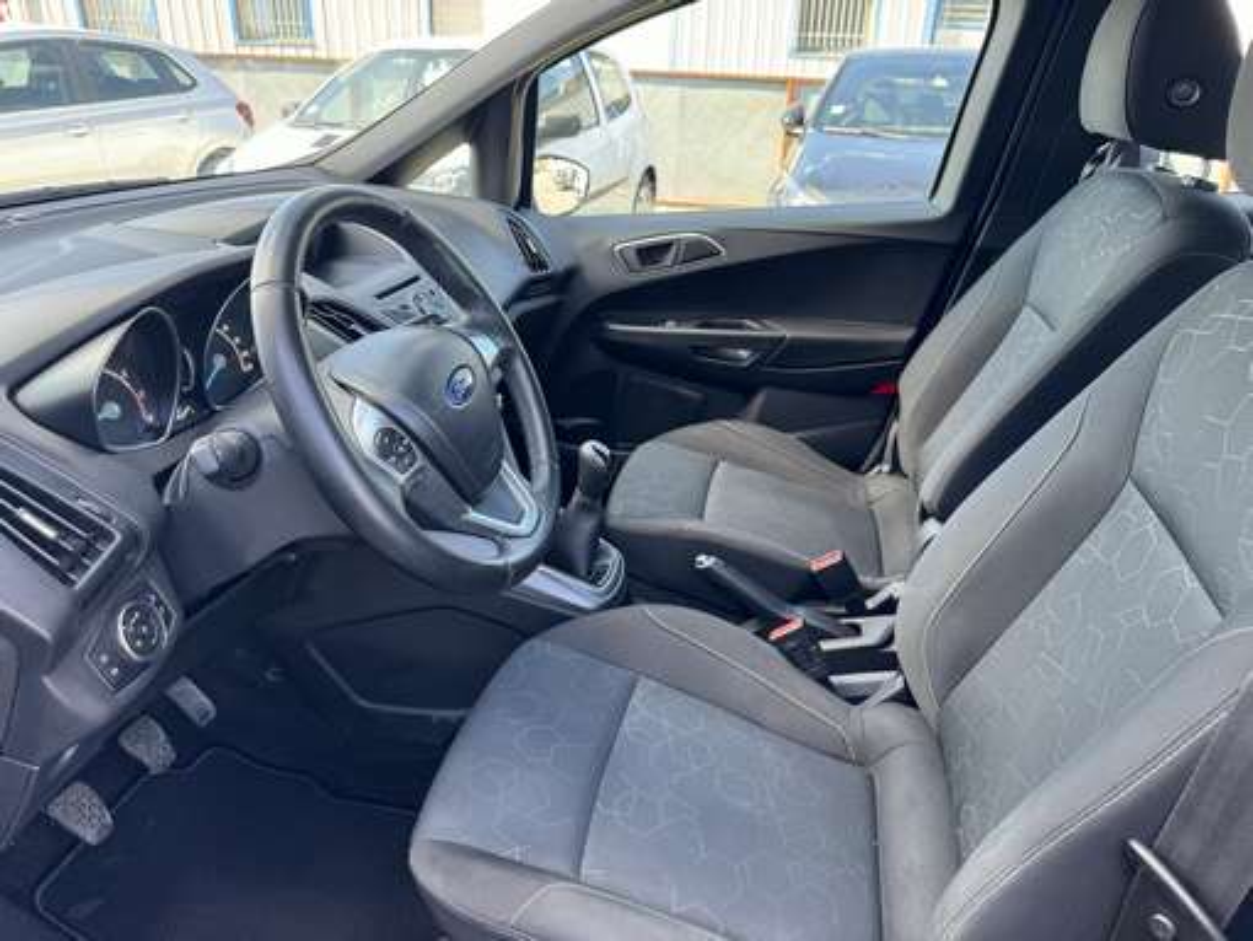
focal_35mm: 24
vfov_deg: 56.9
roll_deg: -1.0
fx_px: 869
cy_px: 470
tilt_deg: -24.1
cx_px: 626
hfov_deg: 71.6
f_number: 1.78
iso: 100
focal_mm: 6.86
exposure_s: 1/121
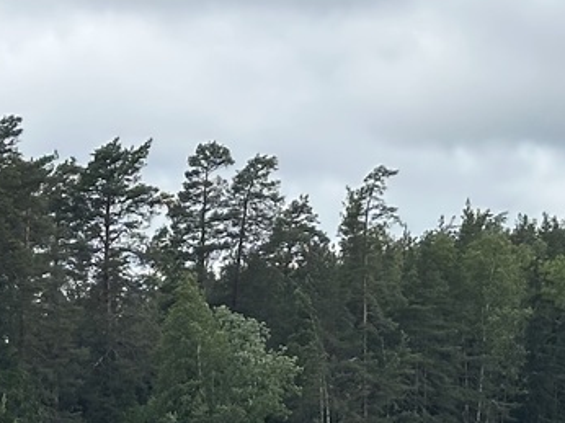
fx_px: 3262
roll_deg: +0.4
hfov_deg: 9.5
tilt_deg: -2.7
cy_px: 759
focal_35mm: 200
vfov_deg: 7.2
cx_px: -387
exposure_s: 1/1133
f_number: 1.78
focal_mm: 6.86
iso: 64
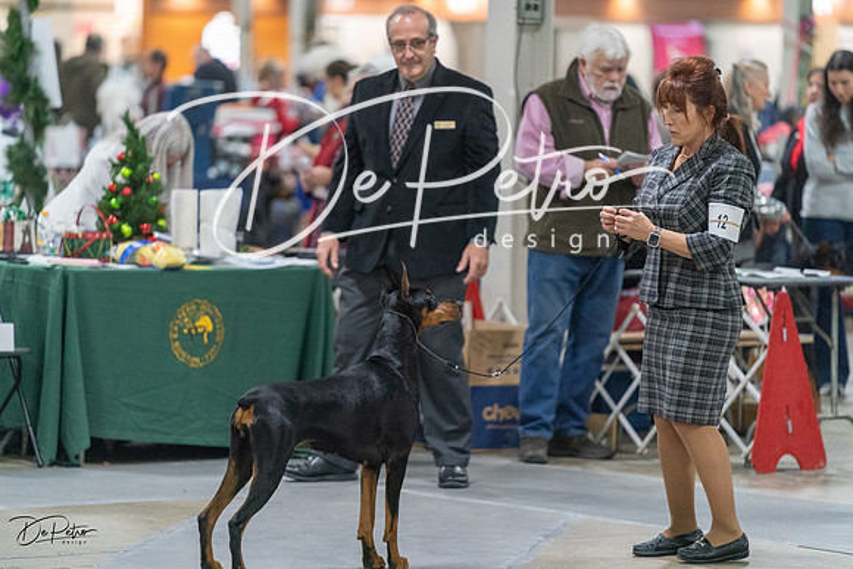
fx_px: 4740
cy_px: 284
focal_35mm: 200
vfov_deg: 6.9
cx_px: 426
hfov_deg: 10.3
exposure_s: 1/320
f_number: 2.8
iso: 6400
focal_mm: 200
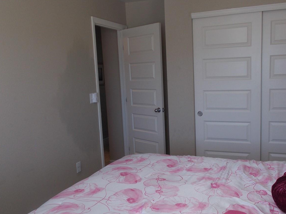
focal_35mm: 36
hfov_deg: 51.1
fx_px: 297
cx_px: 168
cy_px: 122
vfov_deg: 39.6
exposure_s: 1/40
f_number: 3.2
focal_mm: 4.6
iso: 80
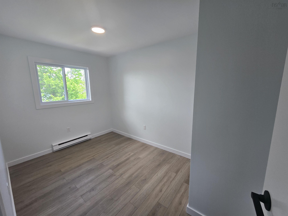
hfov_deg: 106.2
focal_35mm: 13
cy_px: 108
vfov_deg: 89.9
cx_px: 144
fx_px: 108
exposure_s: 1/60
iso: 64
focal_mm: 2.2
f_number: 2.2
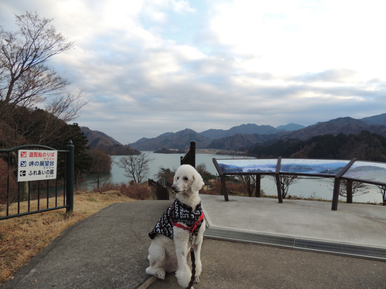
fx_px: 268
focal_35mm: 24
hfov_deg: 71.6
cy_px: 144
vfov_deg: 56.8
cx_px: 193
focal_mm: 4.3
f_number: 3
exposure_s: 1/250
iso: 100
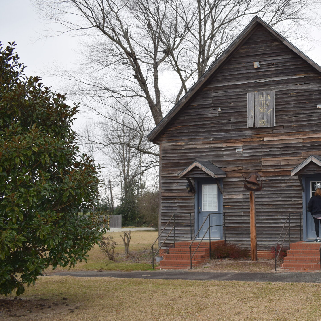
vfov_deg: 34.0
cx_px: 266
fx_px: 525
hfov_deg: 32.9
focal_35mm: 50
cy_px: 172
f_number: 5.6
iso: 280
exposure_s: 1/125
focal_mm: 22
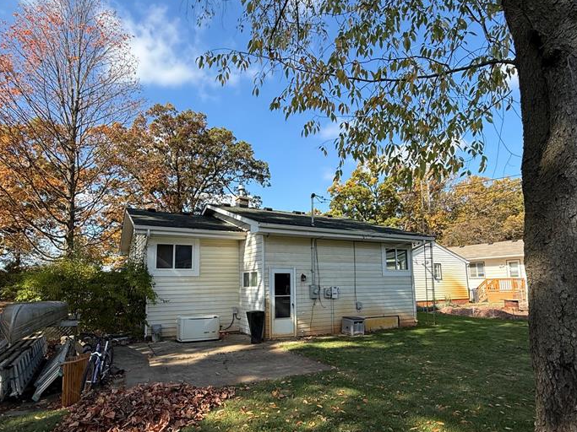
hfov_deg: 79.0
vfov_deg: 63.2
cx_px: 276
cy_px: 246
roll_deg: +0.9
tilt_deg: +7.0
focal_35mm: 21
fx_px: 350
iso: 50
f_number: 2.2
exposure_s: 1/820
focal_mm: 2.22
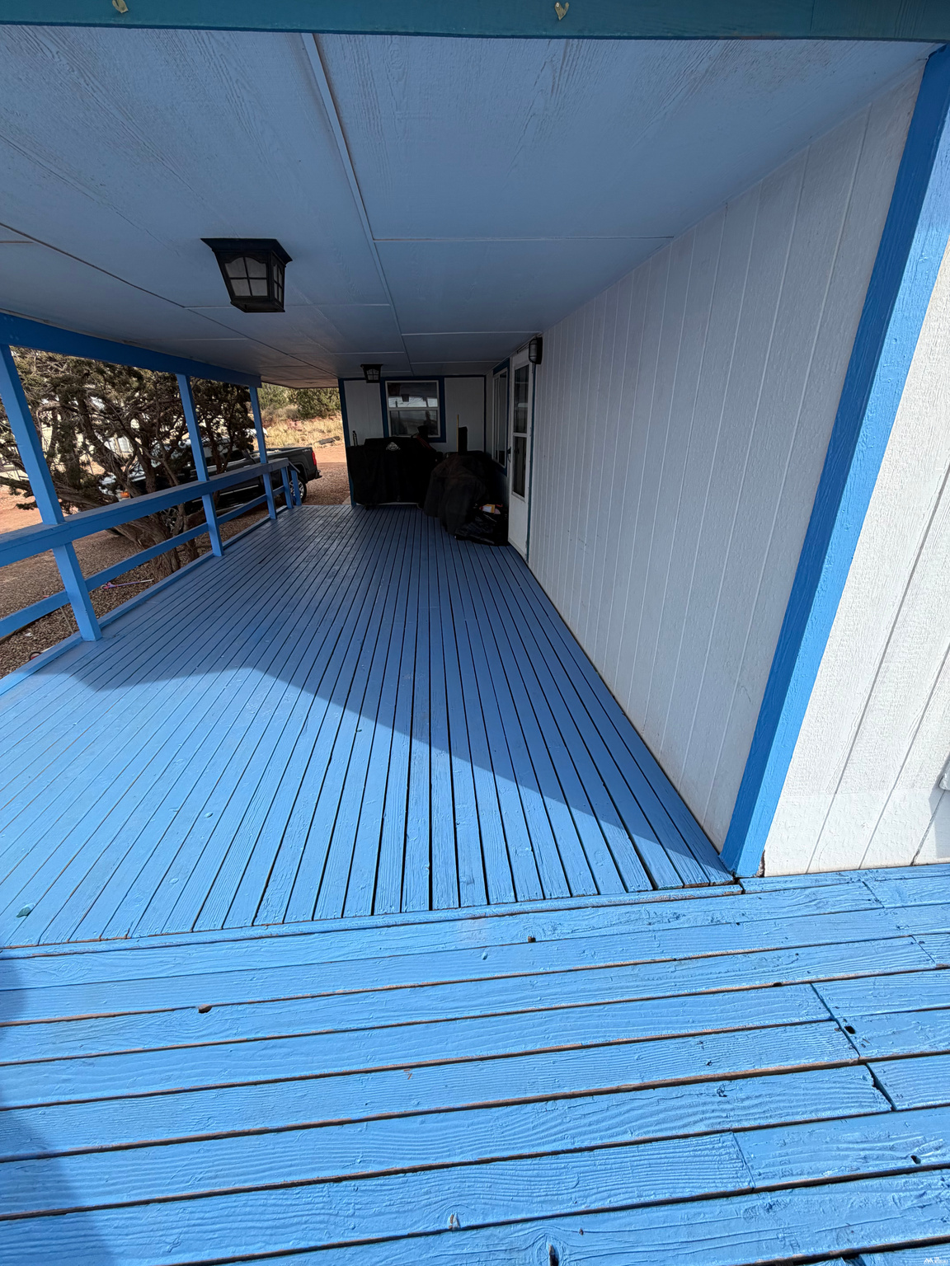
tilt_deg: -23.5
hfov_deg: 85.7
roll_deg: -0.4
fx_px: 512
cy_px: 633
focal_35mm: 14
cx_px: 475
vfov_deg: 102.1
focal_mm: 2.22
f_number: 2.2
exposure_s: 1/770
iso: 40
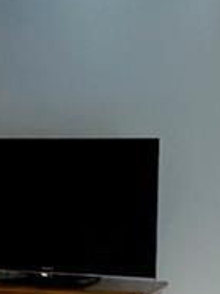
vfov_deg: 16.1
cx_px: 9
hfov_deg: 12.3
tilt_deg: -9.5
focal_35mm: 119
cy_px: 316
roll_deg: +0.2
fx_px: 1010
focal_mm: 4.15
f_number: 2.2
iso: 100
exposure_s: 1/30
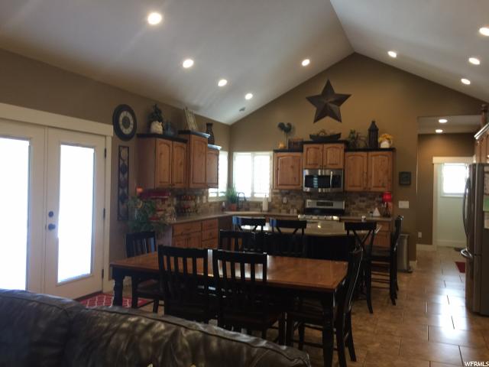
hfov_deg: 61.7
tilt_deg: -1.1
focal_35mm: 29
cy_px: 184
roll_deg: -1.9
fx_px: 410
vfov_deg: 48.2
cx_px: 244
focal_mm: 4.15
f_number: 2.2
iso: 80
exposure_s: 1/15
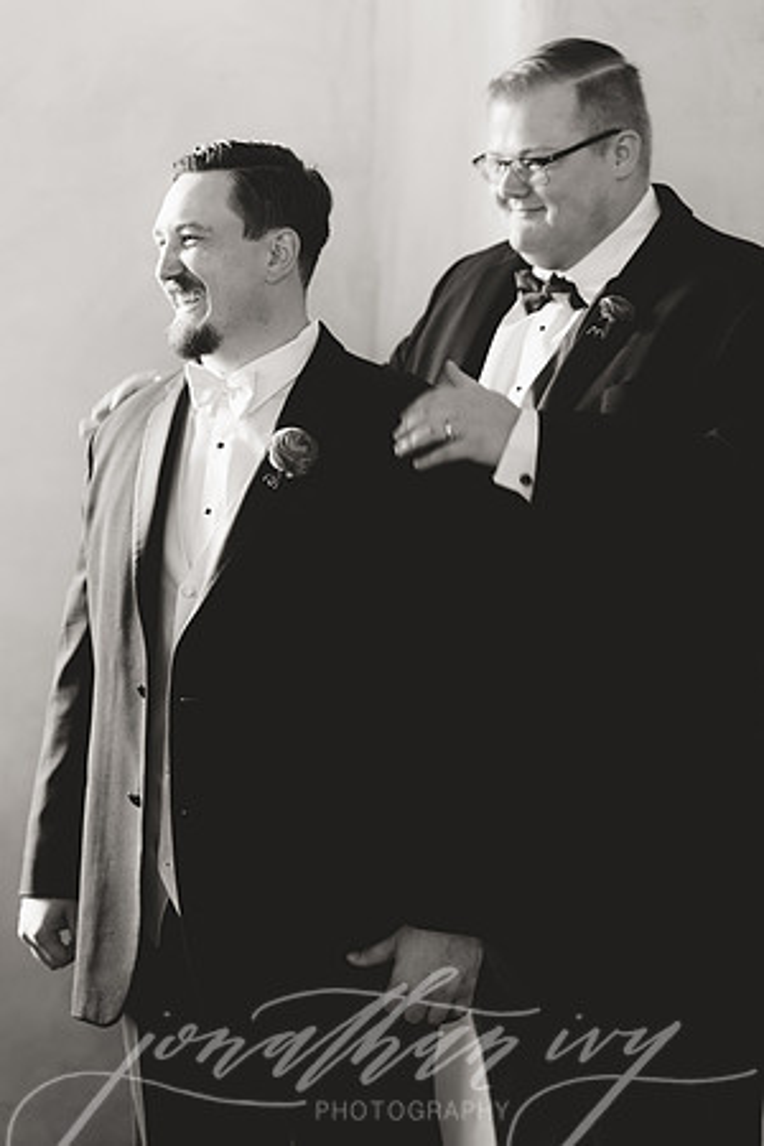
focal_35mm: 85
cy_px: 573
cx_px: 382
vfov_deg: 23.9
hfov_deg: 16.1
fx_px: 2706
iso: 800
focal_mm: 85
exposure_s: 1/60
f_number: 2.2
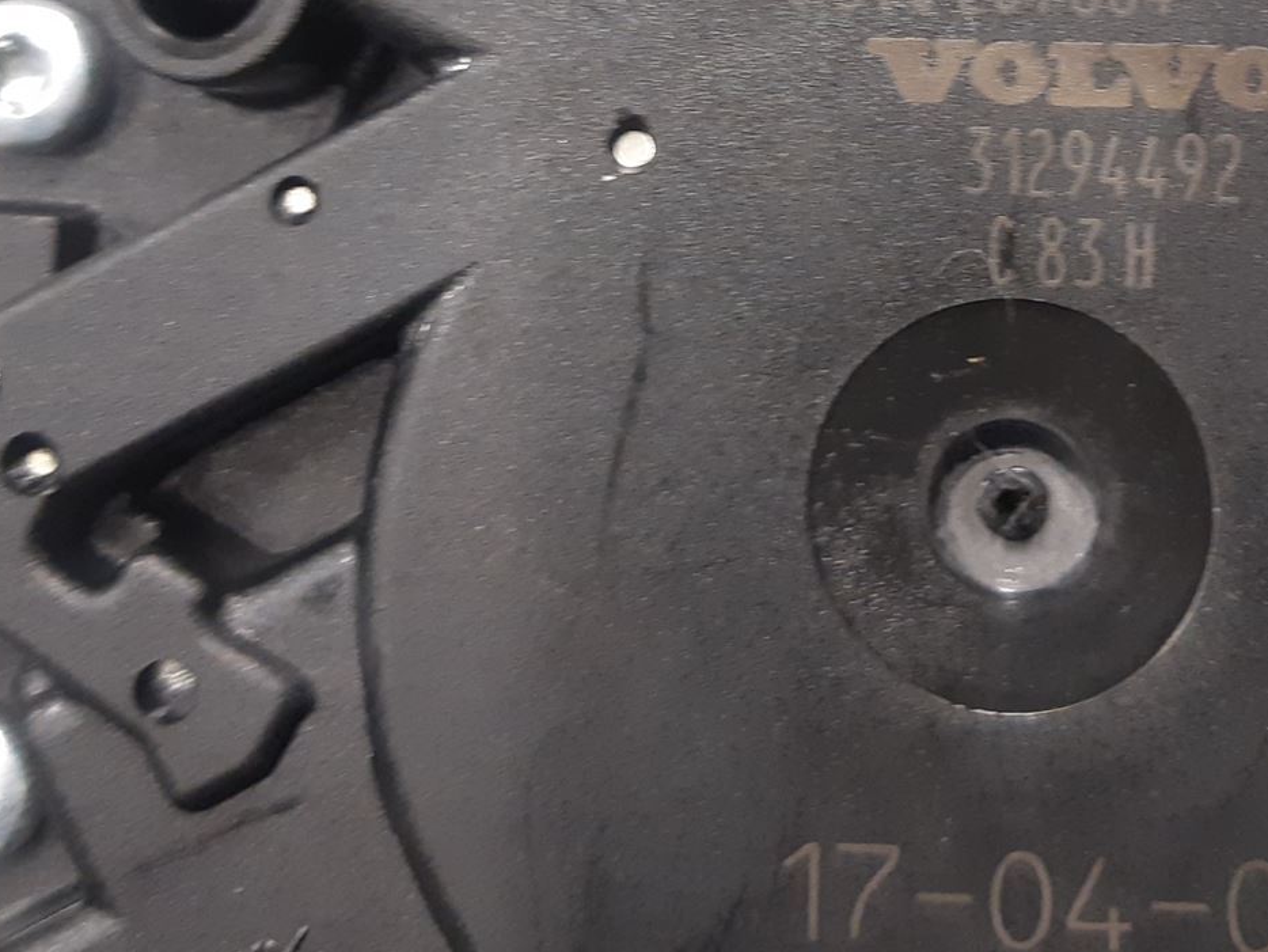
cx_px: 854
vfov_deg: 24.7
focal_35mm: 57
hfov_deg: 33.5
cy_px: 39
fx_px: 2088
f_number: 1.7
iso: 250
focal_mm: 3.93
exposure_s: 1/33
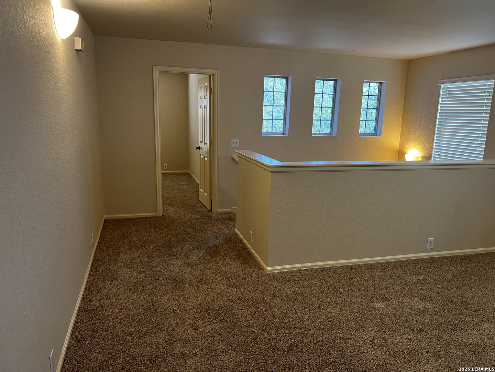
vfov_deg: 53.1
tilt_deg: -12.1
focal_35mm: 26
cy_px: 186
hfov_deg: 67.3
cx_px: 248
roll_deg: -1.7
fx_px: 372
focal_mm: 5.7
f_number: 1.5
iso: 100
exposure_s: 1/60
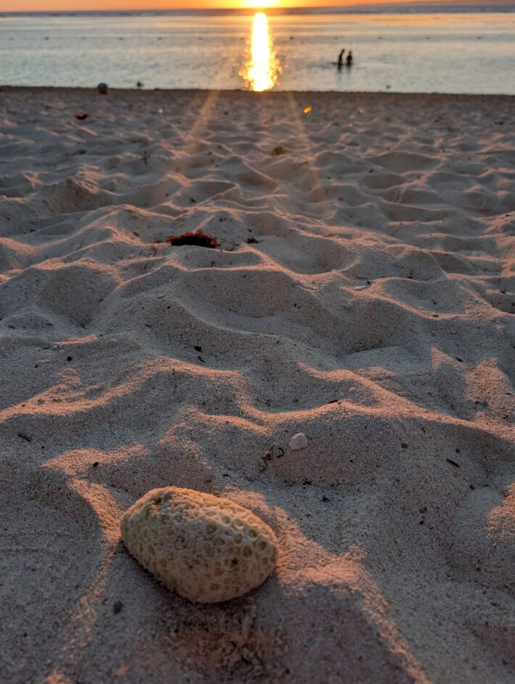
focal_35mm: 26
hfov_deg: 53.2
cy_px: 326
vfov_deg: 67.2
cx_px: 245
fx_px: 514
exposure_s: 1/858
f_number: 1.68
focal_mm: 6.9
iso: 25
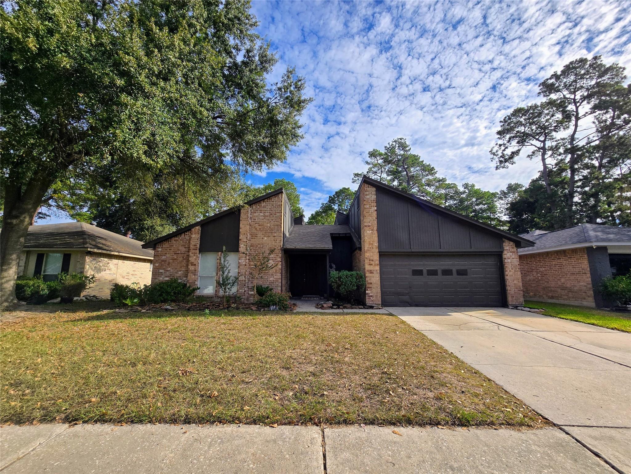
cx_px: 316
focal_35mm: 13
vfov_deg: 89.9
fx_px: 237
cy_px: 237
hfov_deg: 106.2
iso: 50
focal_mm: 2.2
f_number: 2.2
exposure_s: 1/3067
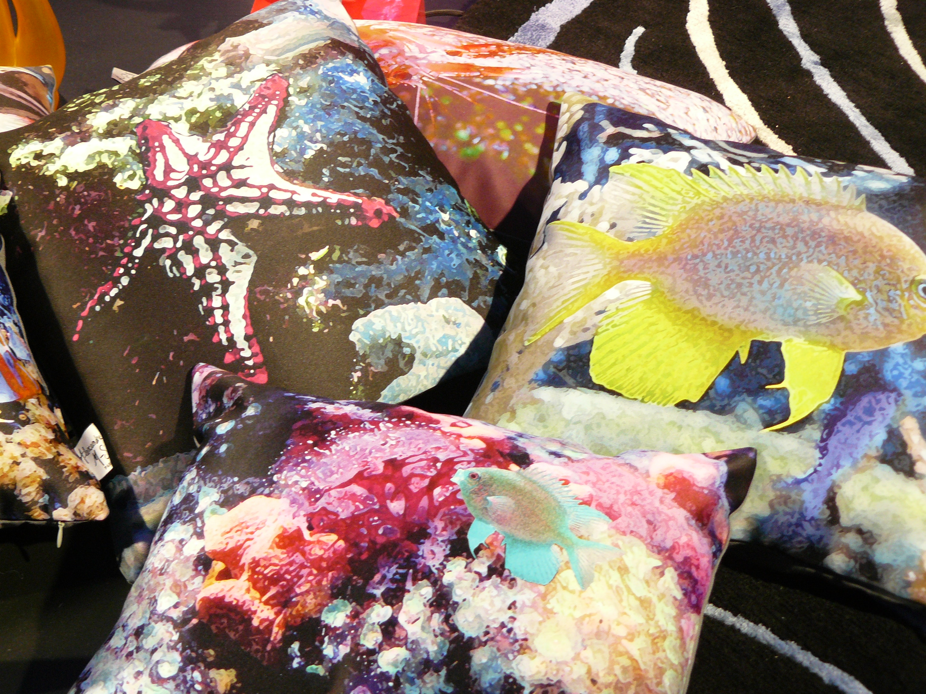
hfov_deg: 27.0
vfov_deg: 20.4
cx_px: 463
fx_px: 1926
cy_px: 347
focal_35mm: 72
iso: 200
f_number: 3.2
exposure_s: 1/30
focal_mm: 12
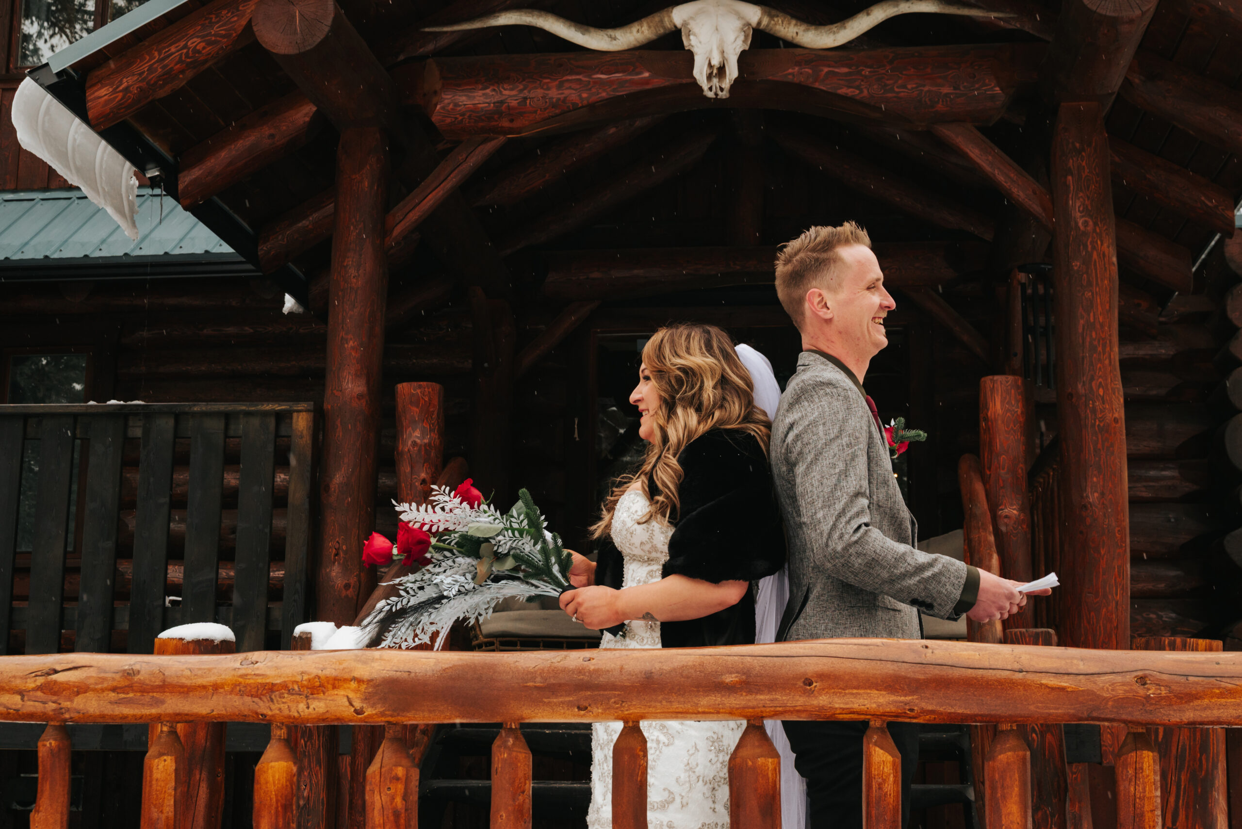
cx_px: 621
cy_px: 414
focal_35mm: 50
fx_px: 1726
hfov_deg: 39.6
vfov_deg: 27.0
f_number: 10
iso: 640
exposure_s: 1/160
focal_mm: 50
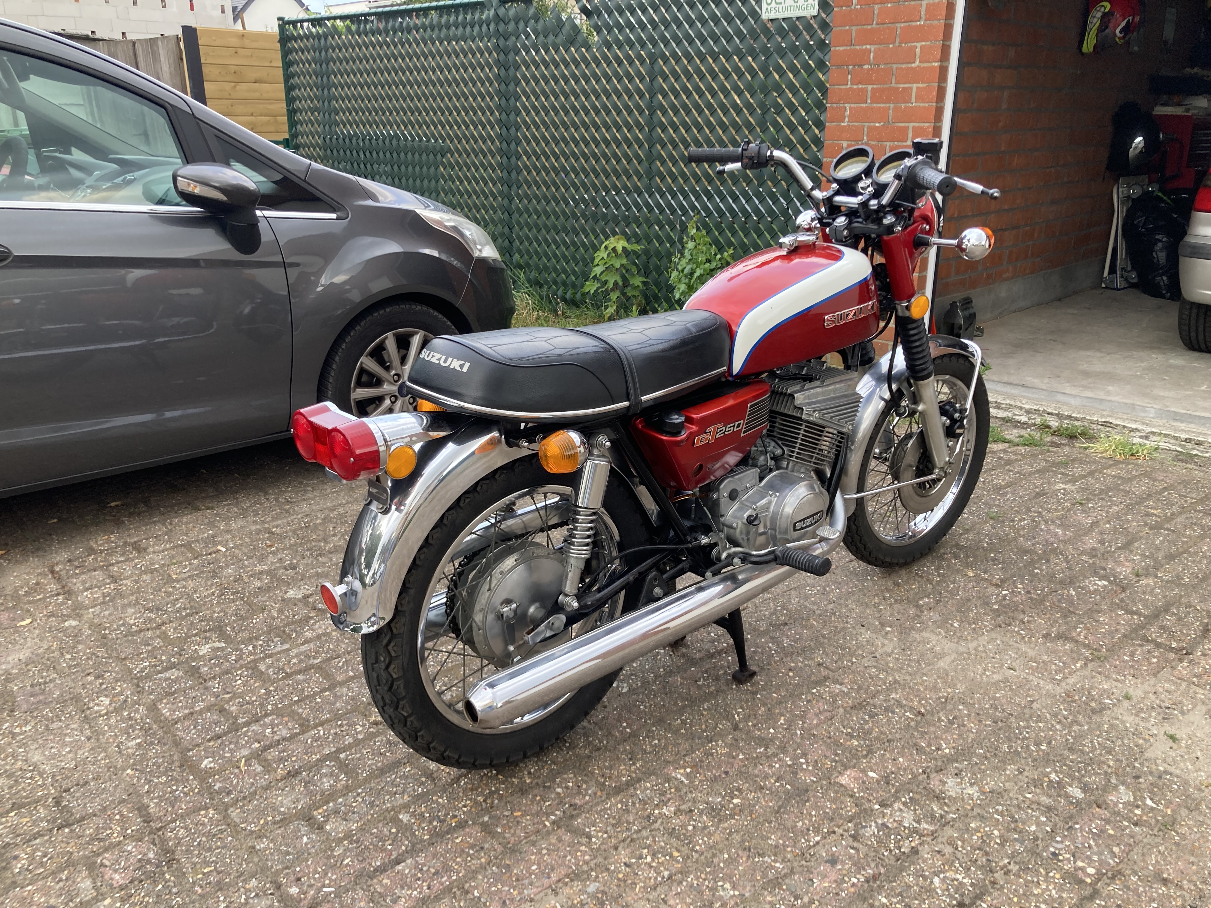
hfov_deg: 63.4
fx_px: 980
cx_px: 606
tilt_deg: -19.7
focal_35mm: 28
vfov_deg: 49.7
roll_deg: +0.8
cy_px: 454
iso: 64
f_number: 1.8
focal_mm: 3.99
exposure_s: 1/121
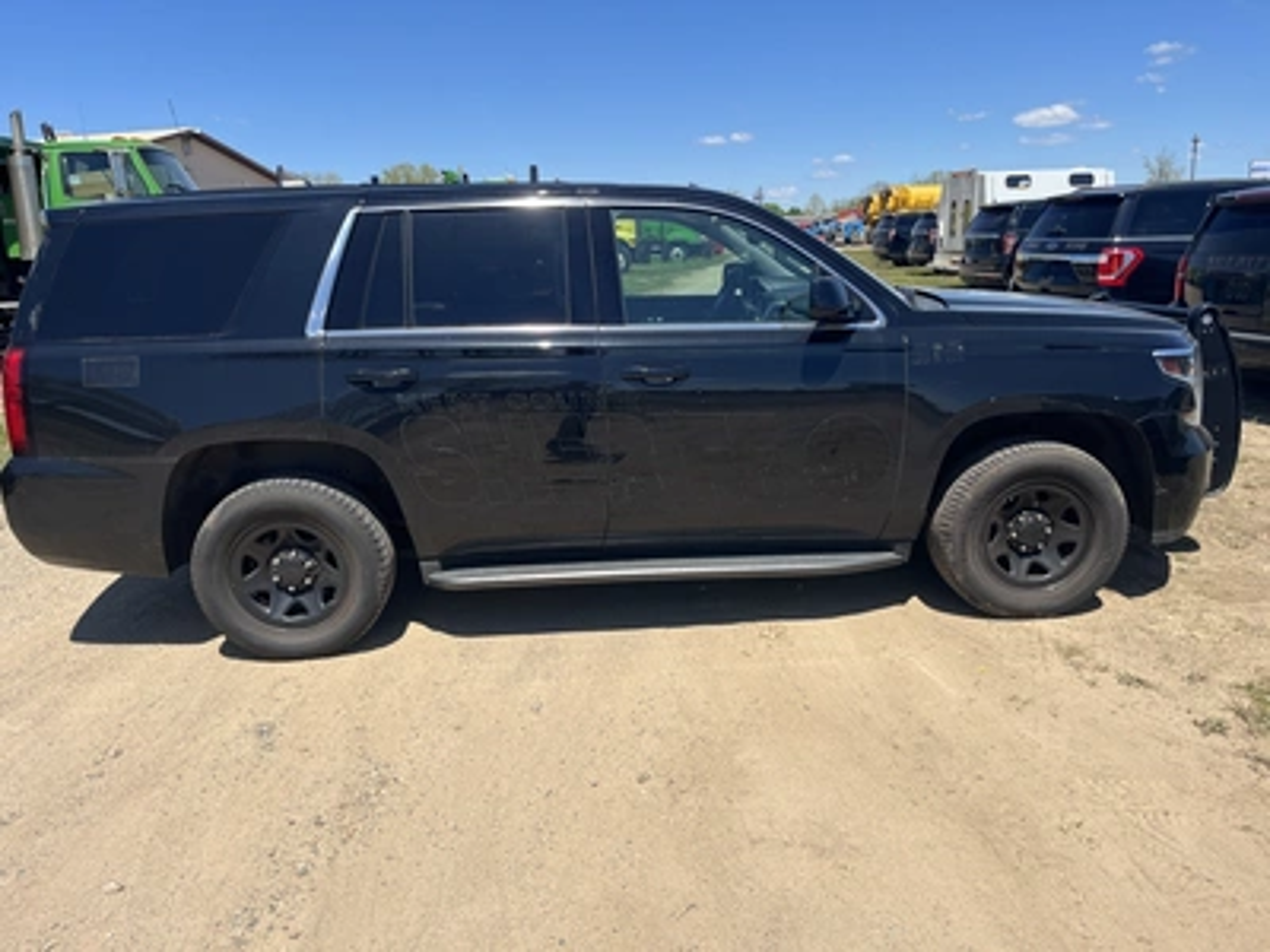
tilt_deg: -11.4
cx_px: 635
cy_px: 476
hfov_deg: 67.3
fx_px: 954
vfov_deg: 53.1
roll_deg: +2.2
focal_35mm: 26
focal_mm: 5.1
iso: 50
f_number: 1.6
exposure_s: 1/3413
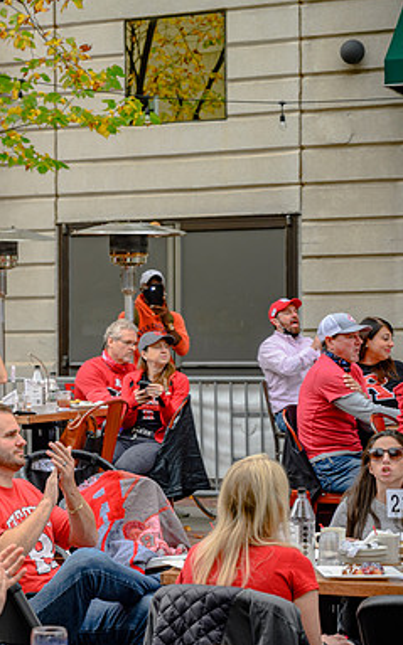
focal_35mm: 108
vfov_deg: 19.3
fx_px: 1900
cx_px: -66
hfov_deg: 11.9
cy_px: 322
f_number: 4
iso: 100
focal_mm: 70
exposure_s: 1/80
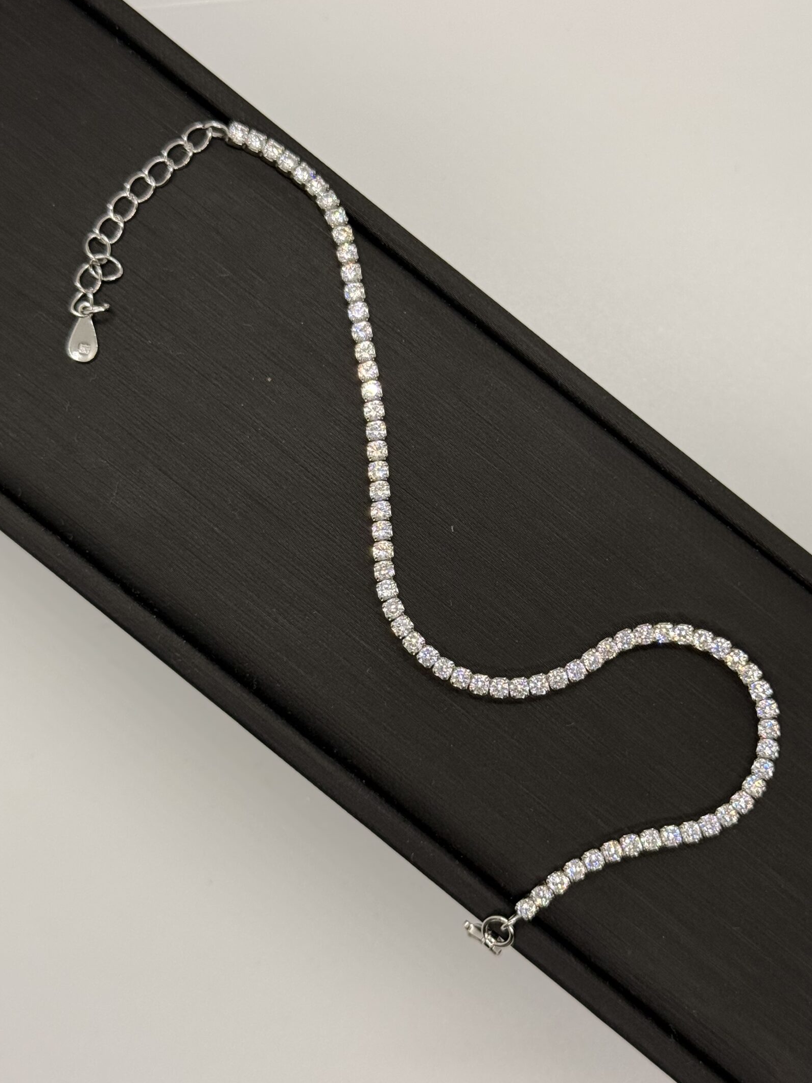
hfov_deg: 25.2
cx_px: 470
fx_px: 1814
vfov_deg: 33.2
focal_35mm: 58
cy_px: 552
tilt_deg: -85.3
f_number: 1.78
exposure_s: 1/265
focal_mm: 6.76
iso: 64
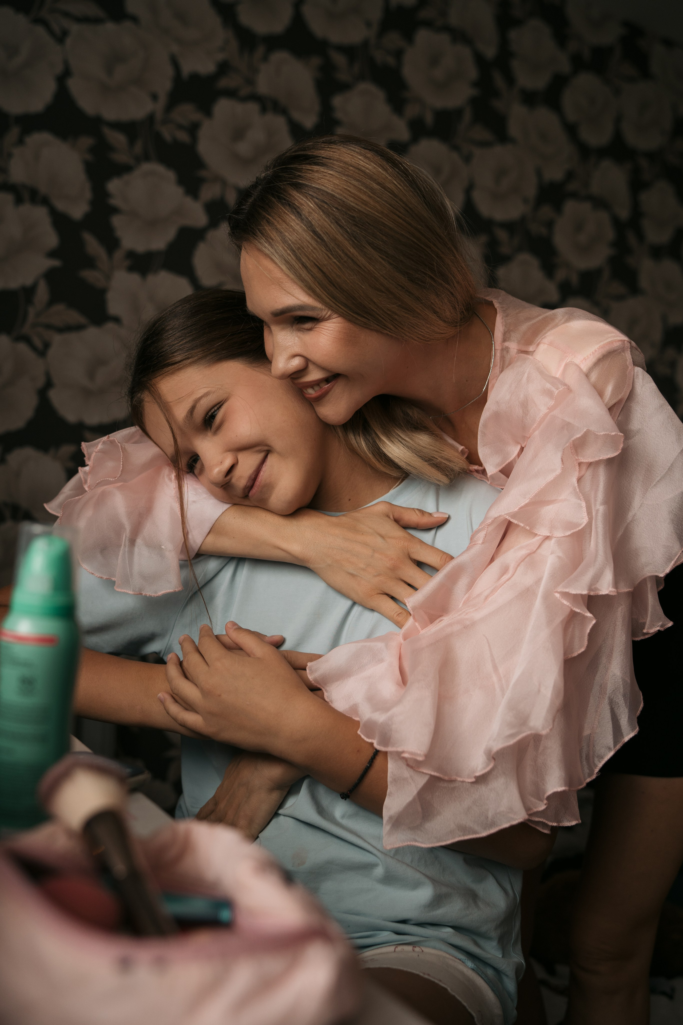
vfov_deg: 54.4
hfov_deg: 37.9
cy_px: 512
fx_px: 996
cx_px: 342
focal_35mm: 35
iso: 640
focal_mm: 35
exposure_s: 1/250
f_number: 2.8
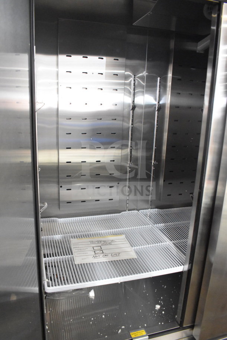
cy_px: 170
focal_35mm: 27
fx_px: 255
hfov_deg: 47.9
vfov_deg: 67.4
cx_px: 114
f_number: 5
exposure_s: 1/100
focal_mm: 18
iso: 6400
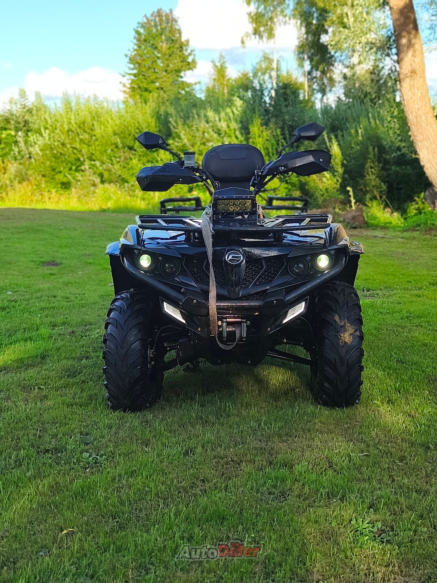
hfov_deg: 31.5
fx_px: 774
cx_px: 218
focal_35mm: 46
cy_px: 292
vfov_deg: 41.2
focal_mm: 6.18
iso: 50
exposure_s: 1/318
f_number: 1.65
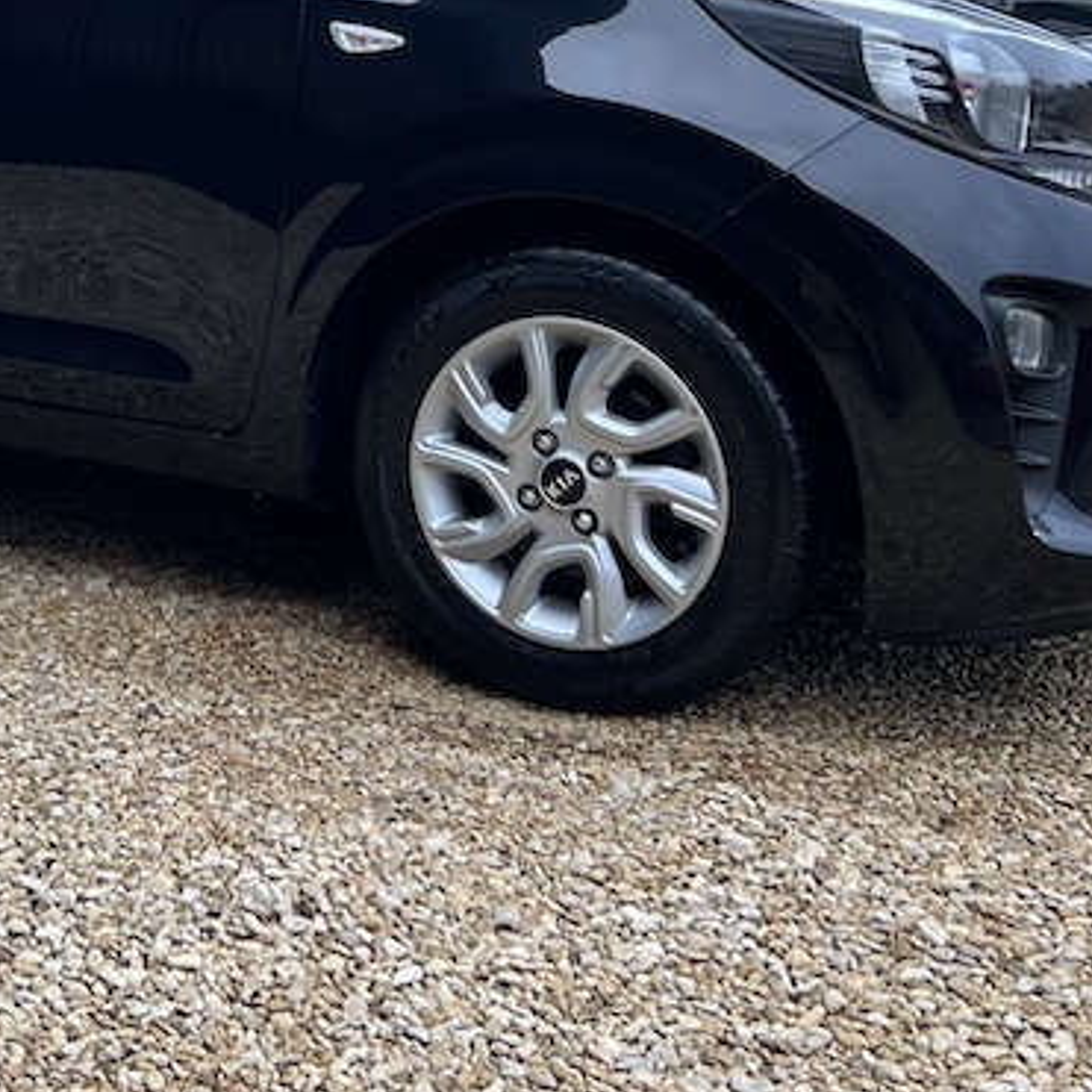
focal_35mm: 62
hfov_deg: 27.1
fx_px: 2213
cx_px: 191
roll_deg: -0.1
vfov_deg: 26.5
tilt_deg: -2.5
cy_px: 38
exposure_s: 1/121
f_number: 1.5
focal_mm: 5.7
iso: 100
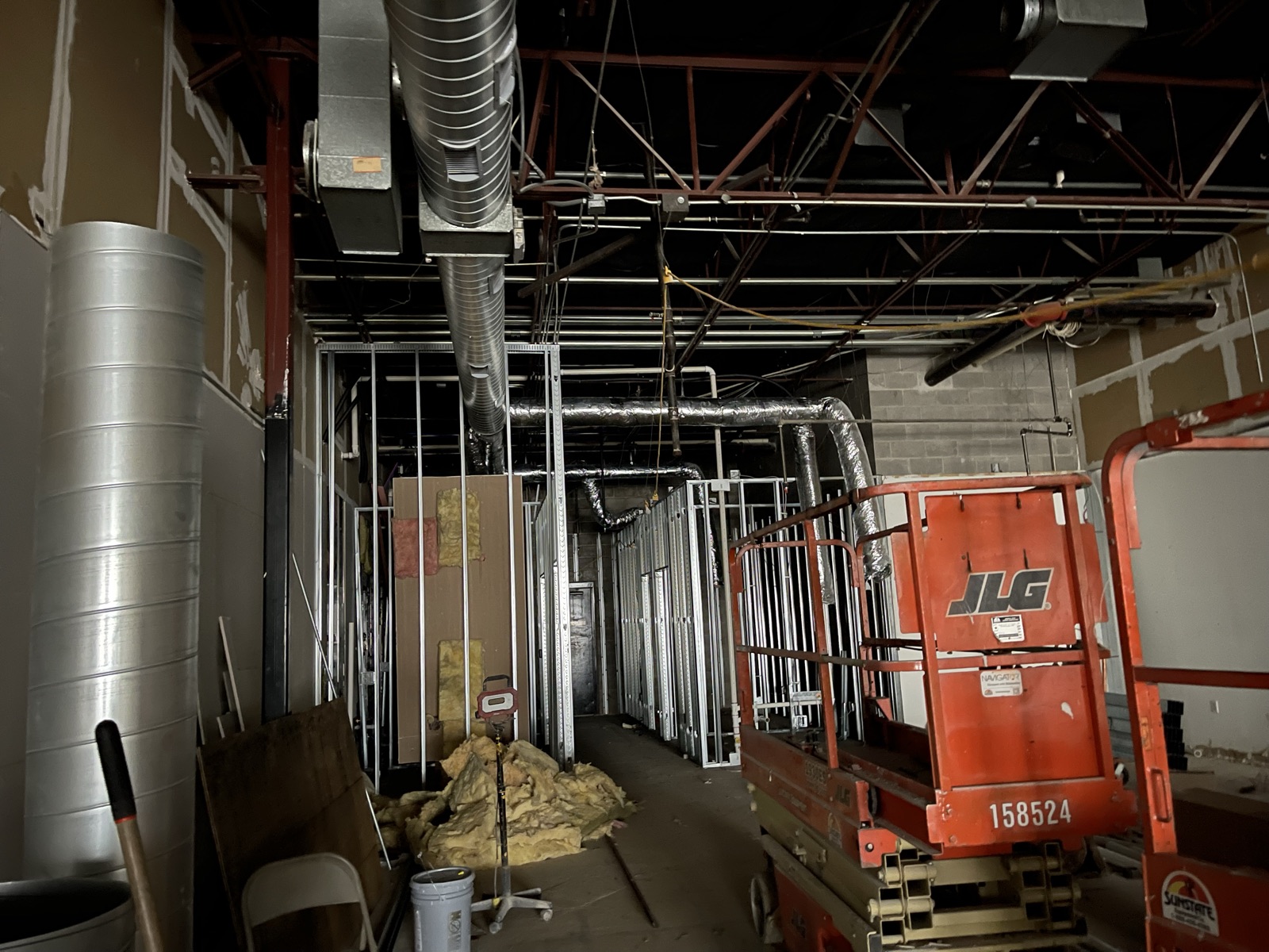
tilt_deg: +7.3
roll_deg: +2.1
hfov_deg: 67.3
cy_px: 476
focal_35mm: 26
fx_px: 953
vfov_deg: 53.1
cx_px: 634
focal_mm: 5.1
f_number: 1.6
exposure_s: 1/5
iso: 800
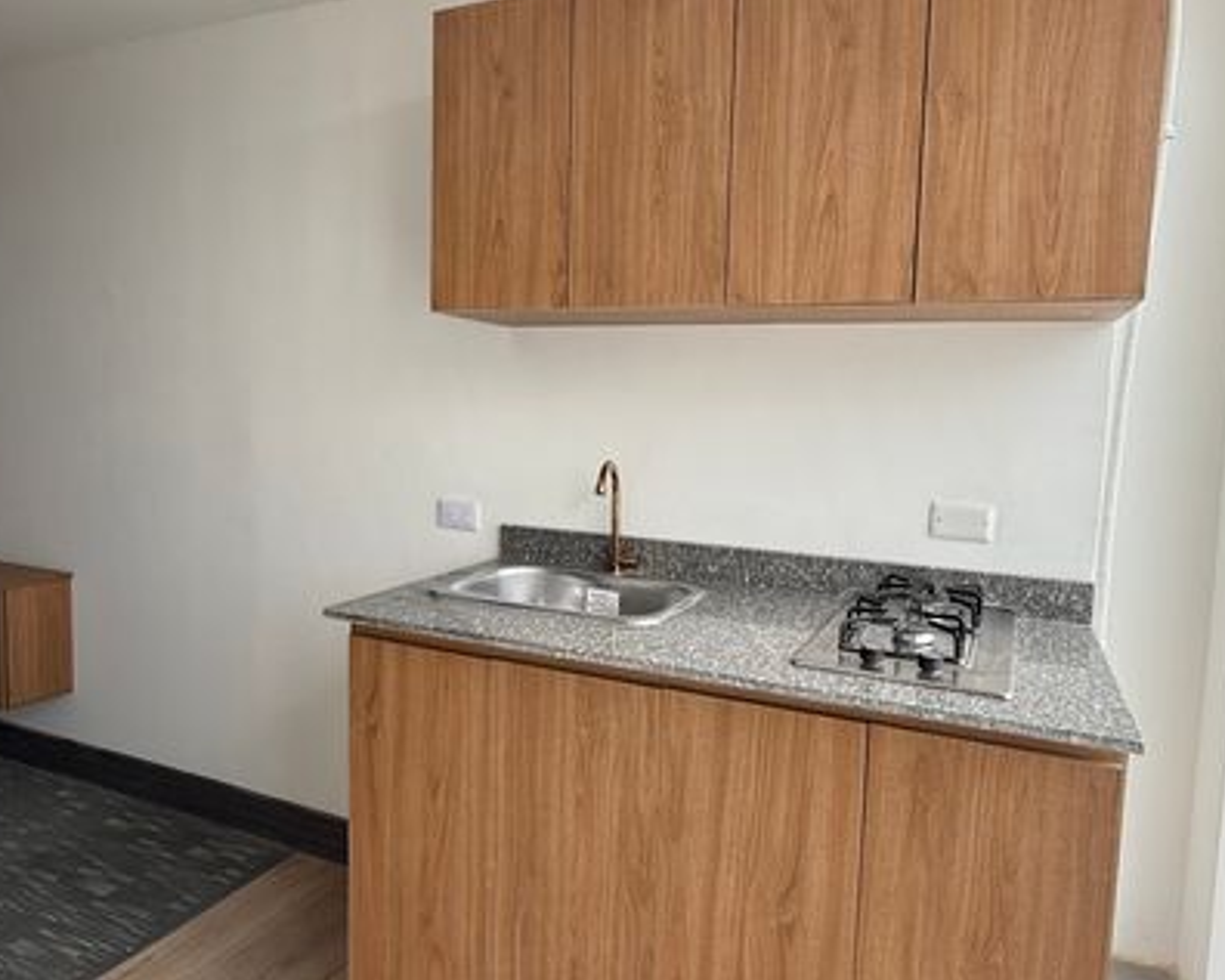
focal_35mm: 23
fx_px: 834
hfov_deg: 72.5
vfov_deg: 60.9
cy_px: 473
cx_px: 639
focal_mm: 2.22
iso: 50
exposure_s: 1/174
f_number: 2.2
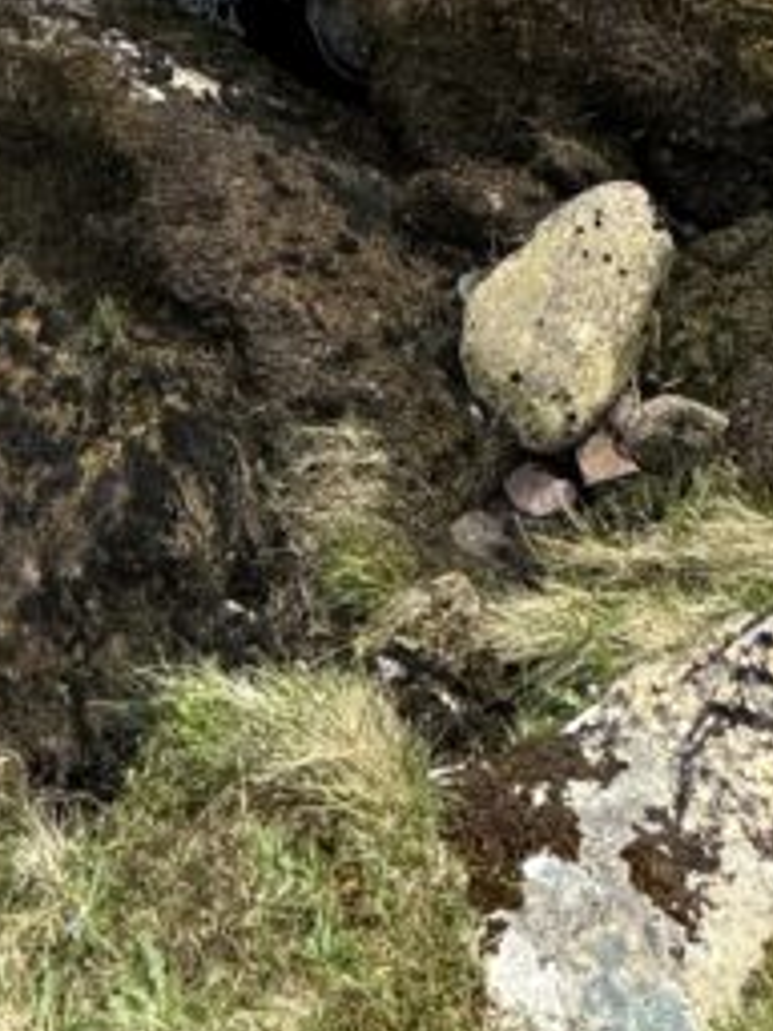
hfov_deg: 26.1
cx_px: 451
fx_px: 1667
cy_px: -592
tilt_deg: -27.0
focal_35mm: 56
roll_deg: +0.6
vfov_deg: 24.7
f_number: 2.2
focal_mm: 2.22
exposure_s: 1/779
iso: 40
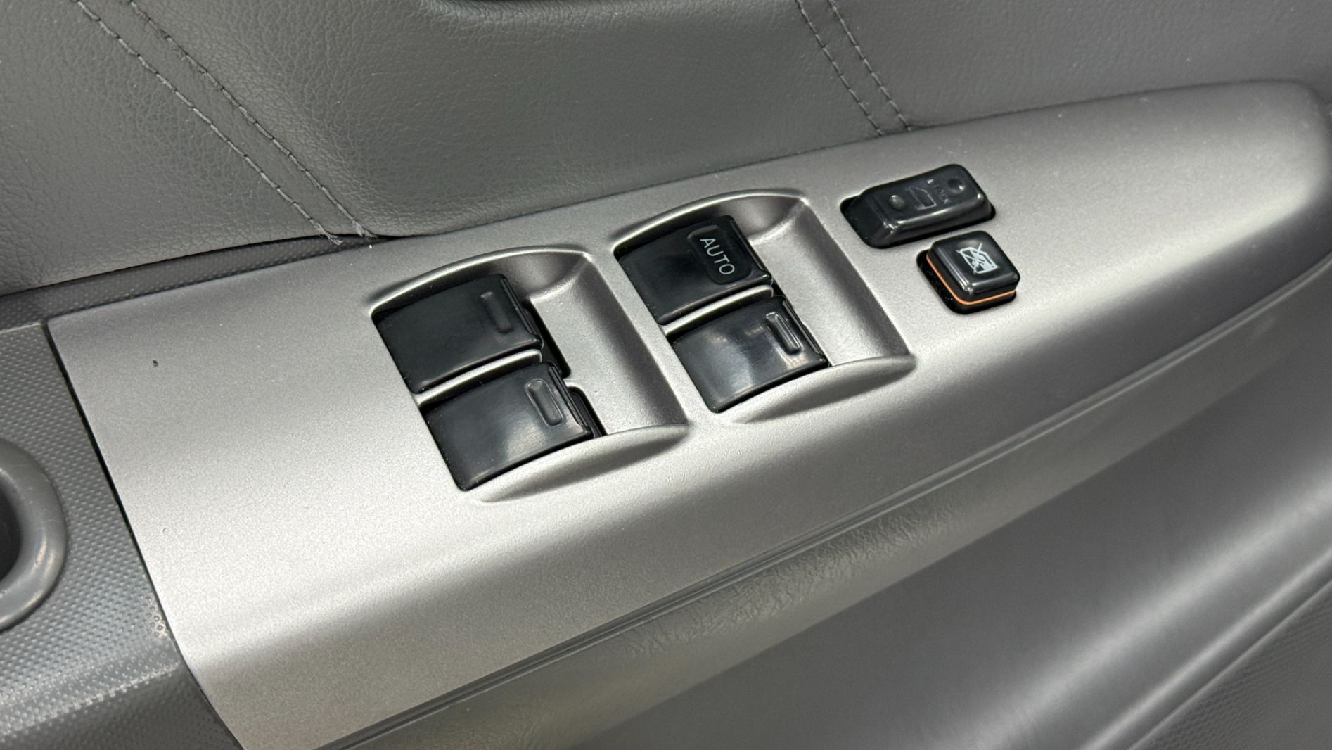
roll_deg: -4.7
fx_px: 1872
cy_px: 267
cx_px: 670
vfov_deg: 22.6
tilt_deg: -39.7
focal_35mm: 53
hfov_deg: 39.2
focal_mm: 6.76
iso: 200
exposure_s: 1/60
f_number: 1.78
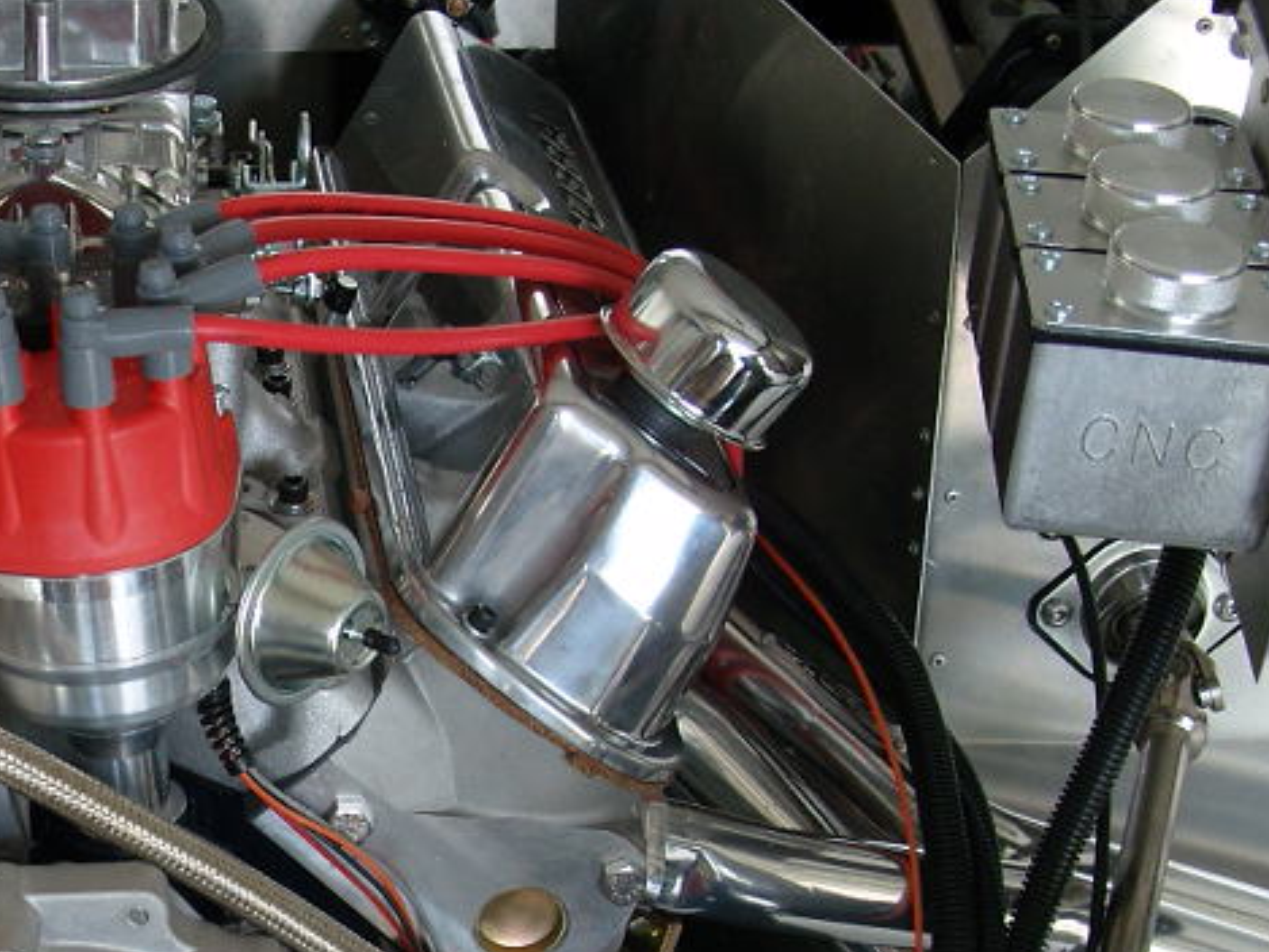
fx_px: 3044
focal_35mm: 83
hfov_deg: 22.8
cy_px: 774
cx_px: 68
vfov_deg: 17.6
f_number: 2.8
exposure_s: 1/60
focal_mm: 7.8
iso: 80
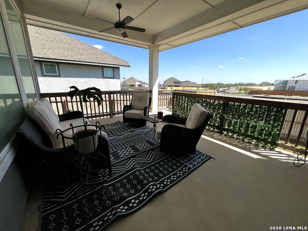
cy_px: 116
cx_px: 154
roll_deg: -0.6
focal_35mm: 13
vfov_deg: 89.9
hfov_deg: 106.2
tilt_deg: -14.3
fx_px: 116
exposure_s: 1/995
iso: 32
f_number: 1.8
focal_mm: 1.57
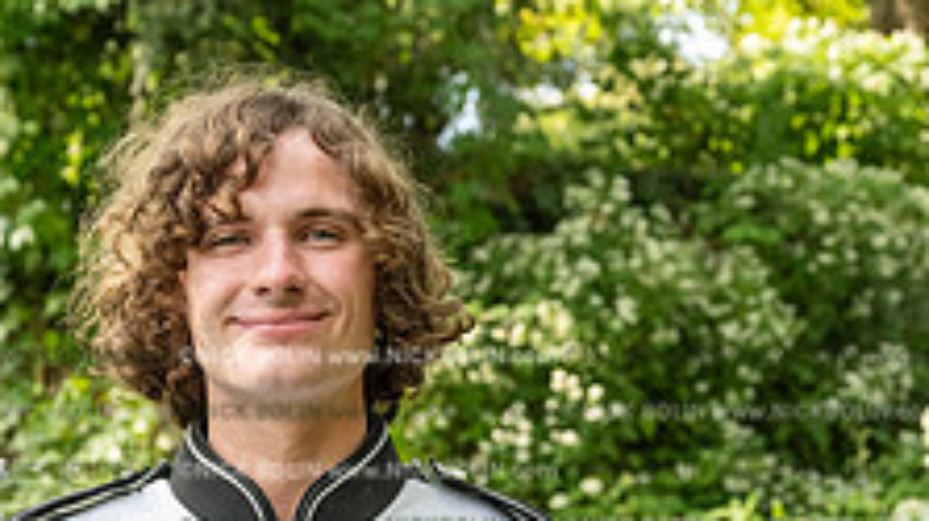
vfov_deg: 10.6
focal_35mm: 110
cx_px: 367
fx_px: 2707
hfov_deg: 19.4
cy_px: 754
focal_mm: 52
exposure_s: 1/640
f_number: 5.6
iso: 1000
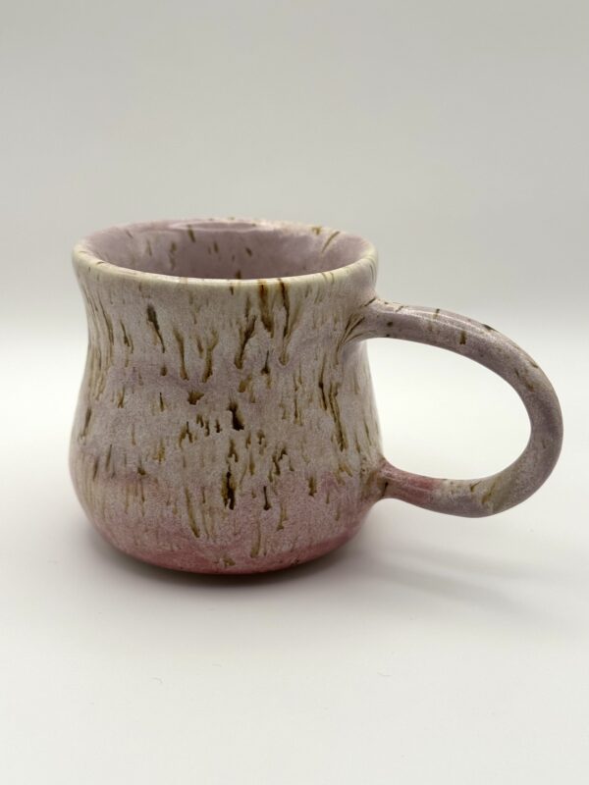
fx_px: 1089
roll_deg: -0.5
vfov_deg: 39.7
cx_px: 294
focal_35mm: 48
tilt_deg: -18.6
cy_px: 392
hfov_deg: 30.3
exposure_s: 1/428
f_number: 1.78
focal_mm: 6.76
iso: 64
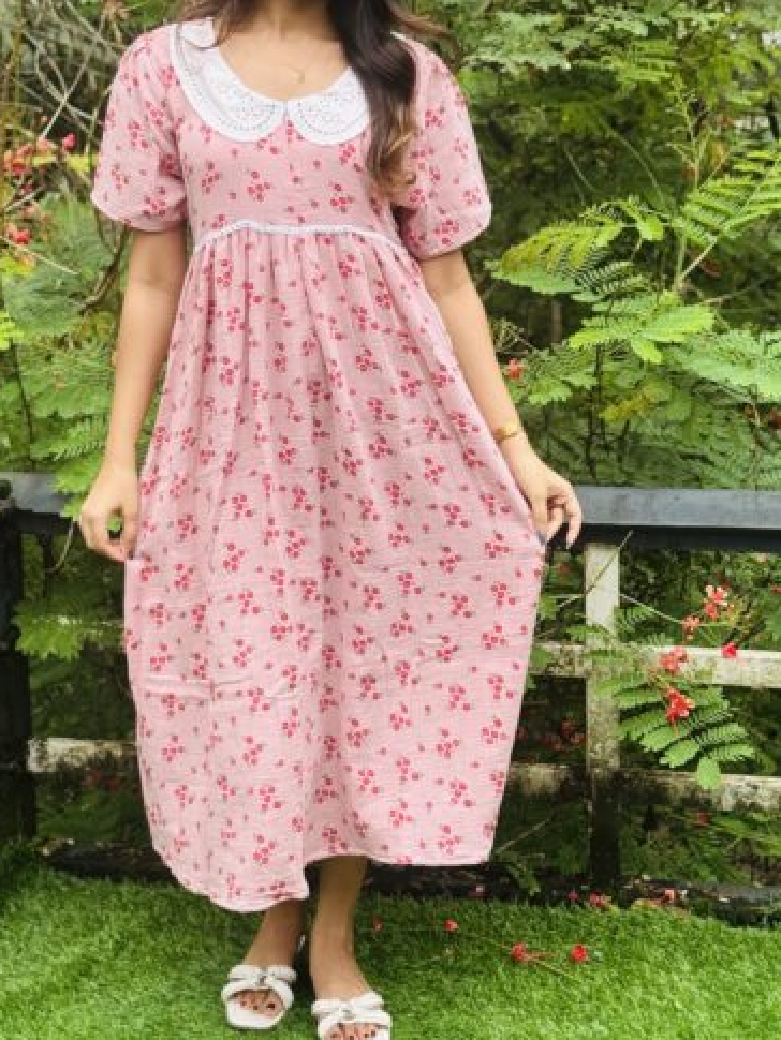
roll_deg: +1.6
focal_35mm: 66
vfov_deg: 29.2
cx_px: 343
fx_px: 1985
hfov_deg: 22.3
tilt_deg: -12.4
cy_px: 353
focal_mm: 6.76
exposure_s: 1/1076
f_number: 1.78
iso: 64
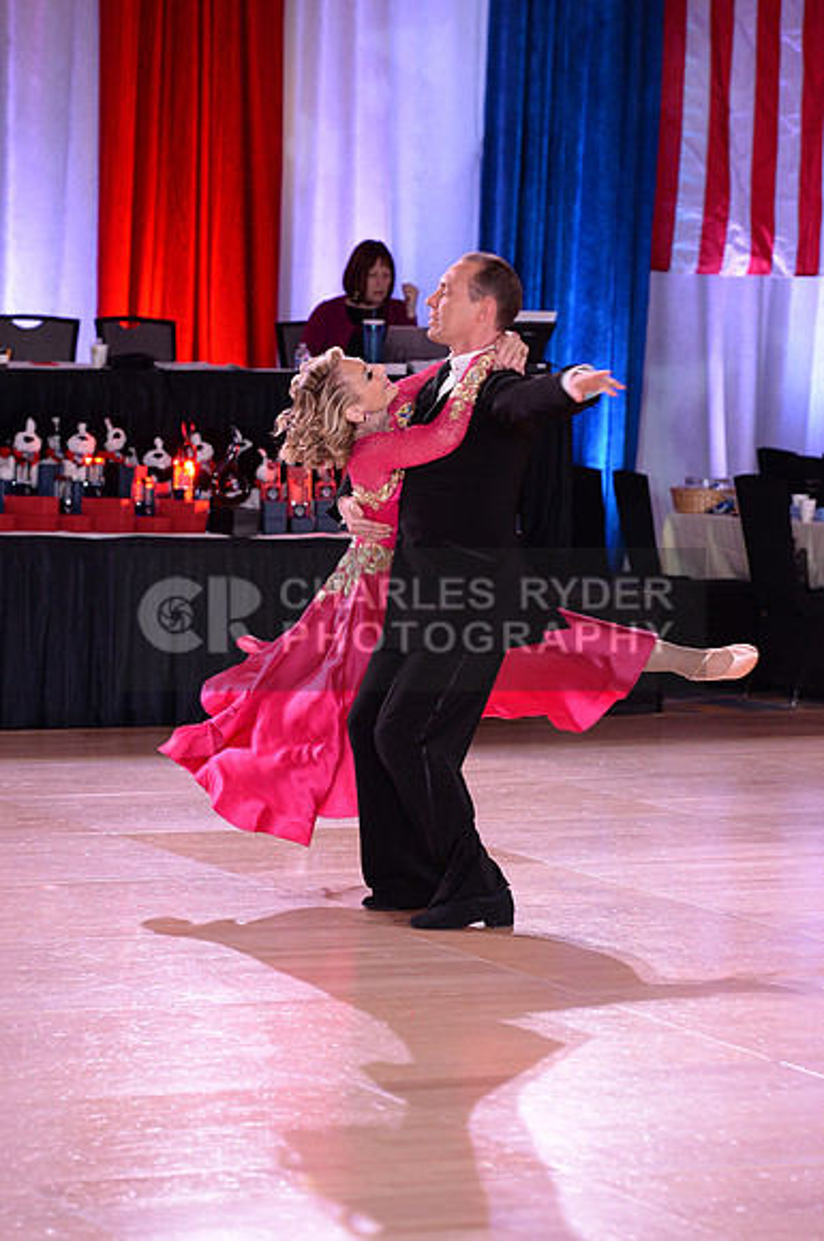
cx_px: 412
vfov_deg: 16.4
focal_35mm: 125
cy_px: 620
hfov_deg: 10.9
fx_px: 4304
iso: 1600
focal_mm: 125
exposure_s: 1/250
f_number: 4.5
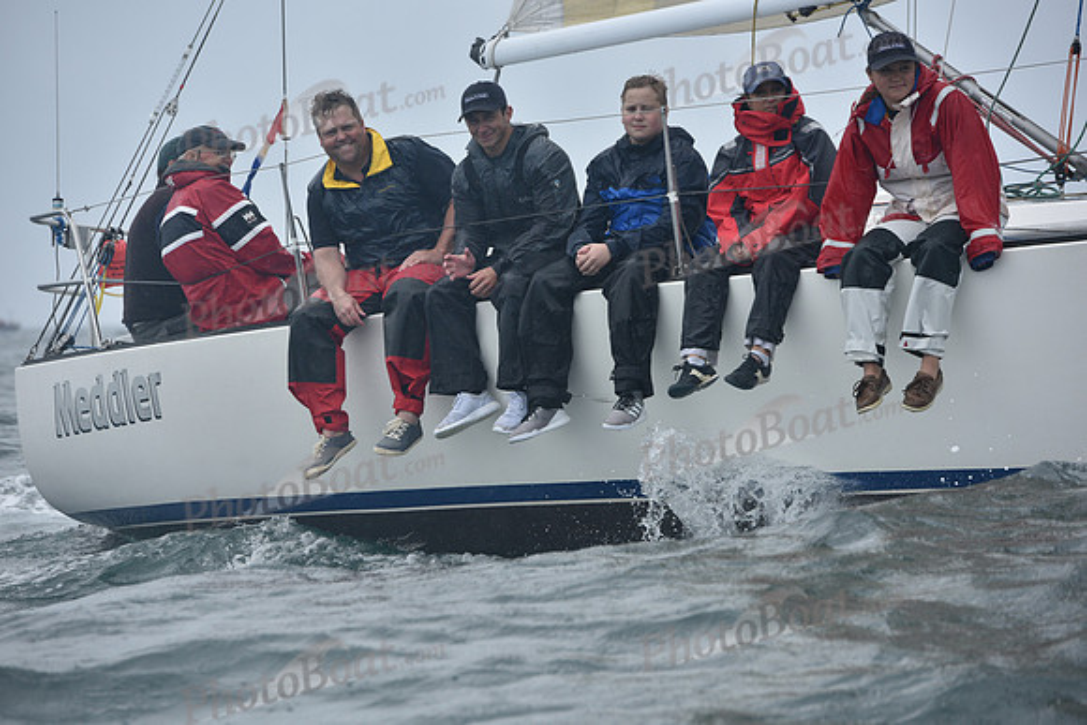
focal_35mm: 190
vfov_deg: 7.2
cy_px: 362
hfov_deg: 10.8
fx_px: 5738
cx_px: 544
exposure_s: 1/1000
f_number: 6.3
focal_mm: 190
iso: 320
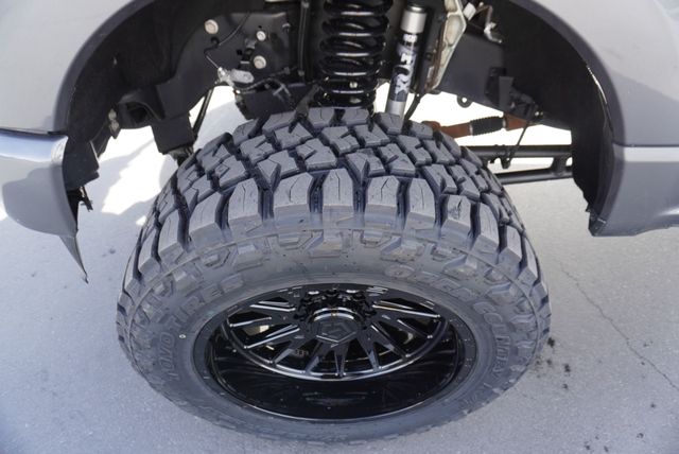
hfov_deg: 73.7
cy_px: 227
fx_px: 453
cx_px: 340
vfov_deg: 53.2
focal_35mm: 24
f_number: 4
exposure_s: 1/60
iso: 100
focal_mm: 16
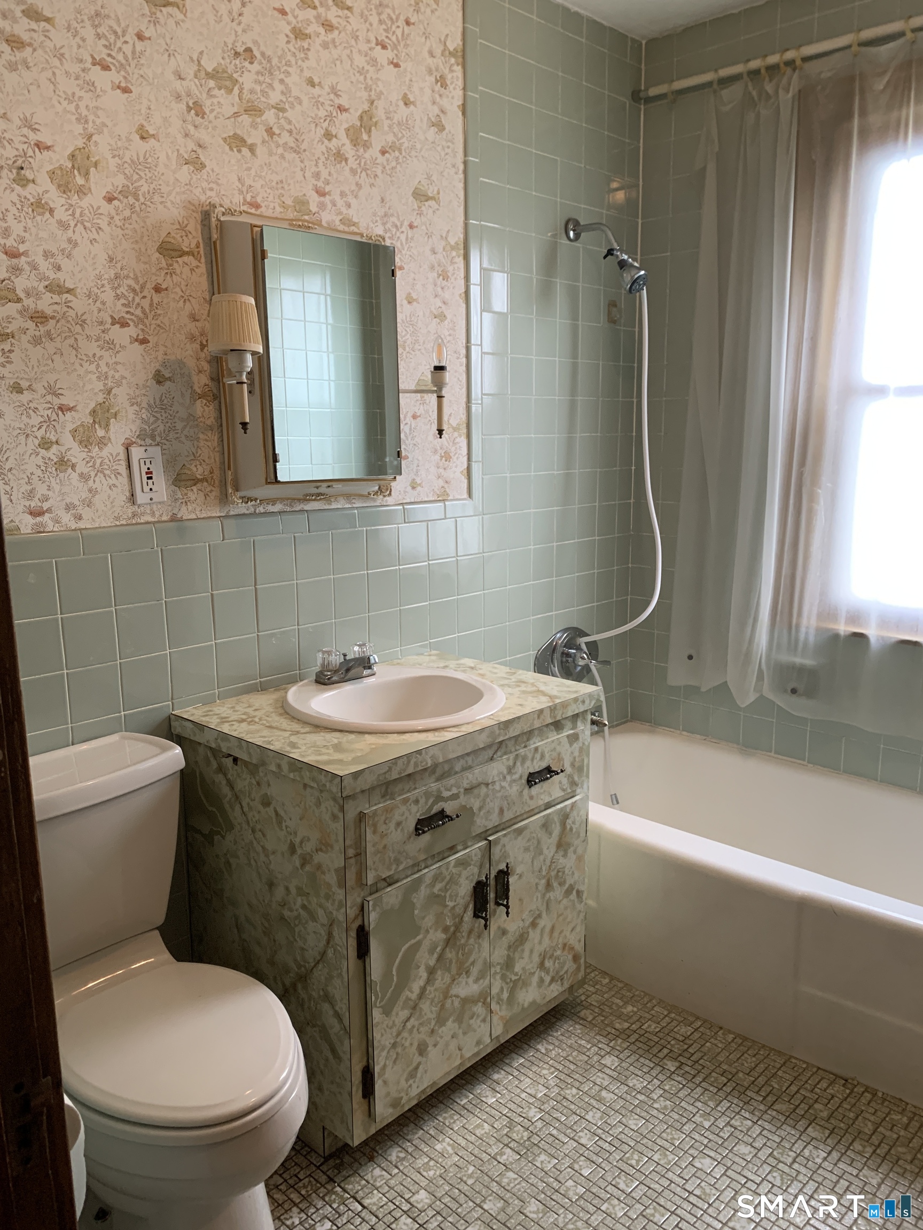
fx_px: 924
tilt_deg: -9.7
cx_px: 462
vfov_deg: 67.3
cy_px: 615
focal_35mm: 26
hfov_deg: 53.1
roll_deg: -0.9
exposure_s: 1/60
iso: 160
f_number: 1.8
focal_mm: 4.25
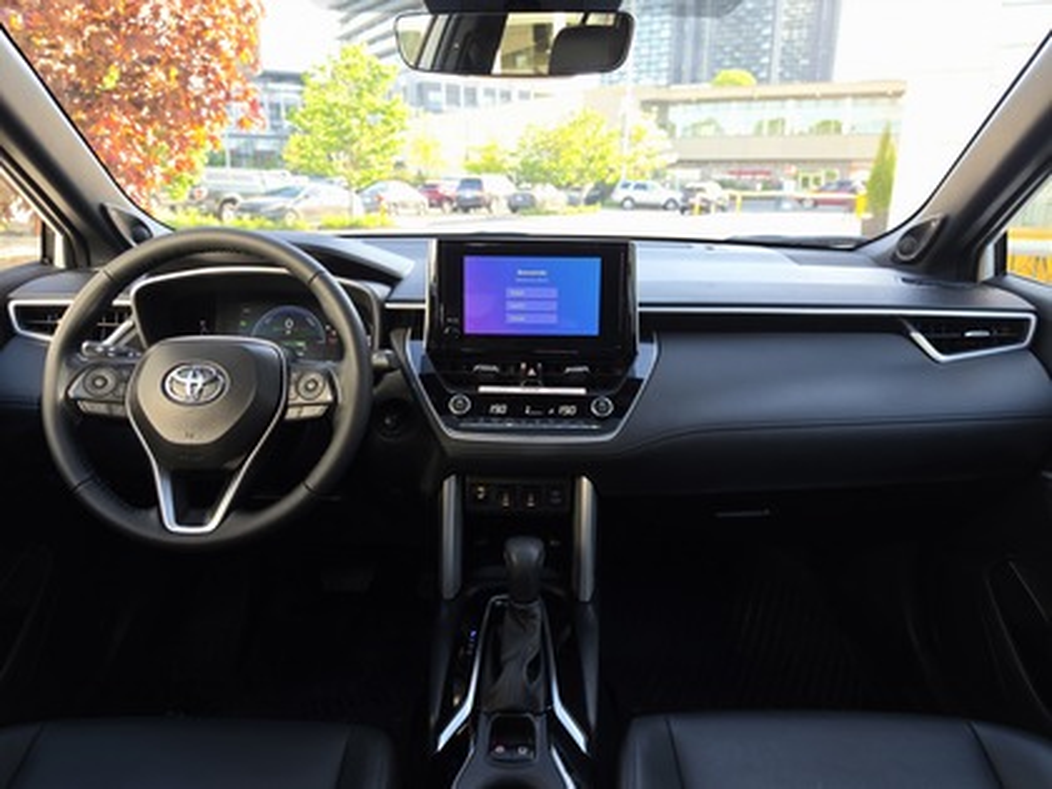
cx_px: 526
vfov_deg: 58.9
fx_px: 699
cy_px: 394
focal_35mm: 23
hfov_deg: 73.9
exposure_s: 1/50
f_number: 1.4
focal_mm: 6.5
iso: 12
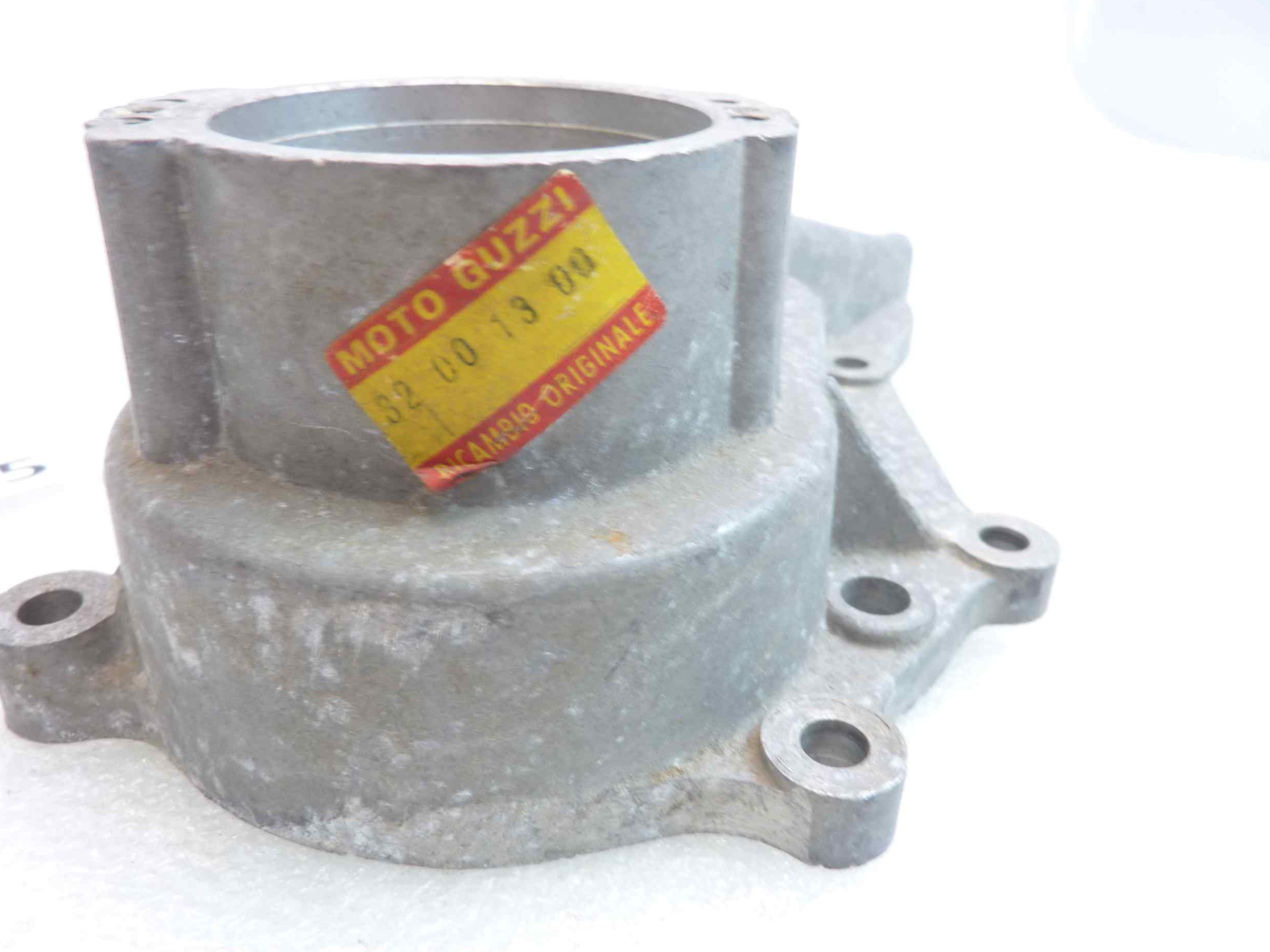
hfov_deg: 67.3
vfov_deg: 53.1
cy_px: 475
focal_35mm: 26
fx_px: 954
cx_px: 625
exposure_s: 1/8
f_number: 3.3
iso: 80
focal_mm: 4.1
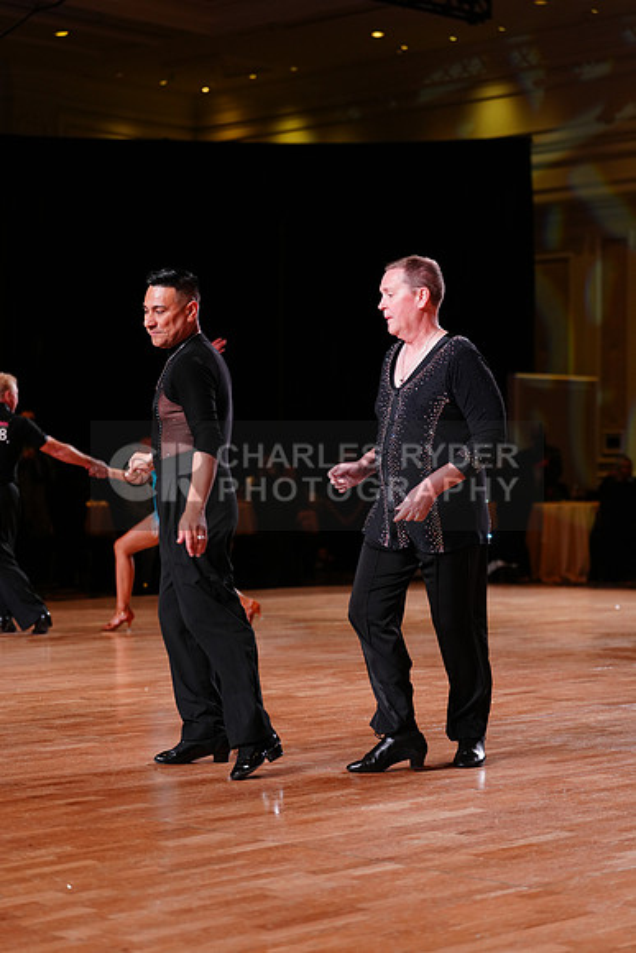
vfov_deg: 26.0
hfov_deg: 17.5
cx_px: 318
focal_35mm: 78
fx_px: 2066
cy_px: 476
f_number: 2.8
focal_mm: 78
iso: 1250
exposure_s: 1/400
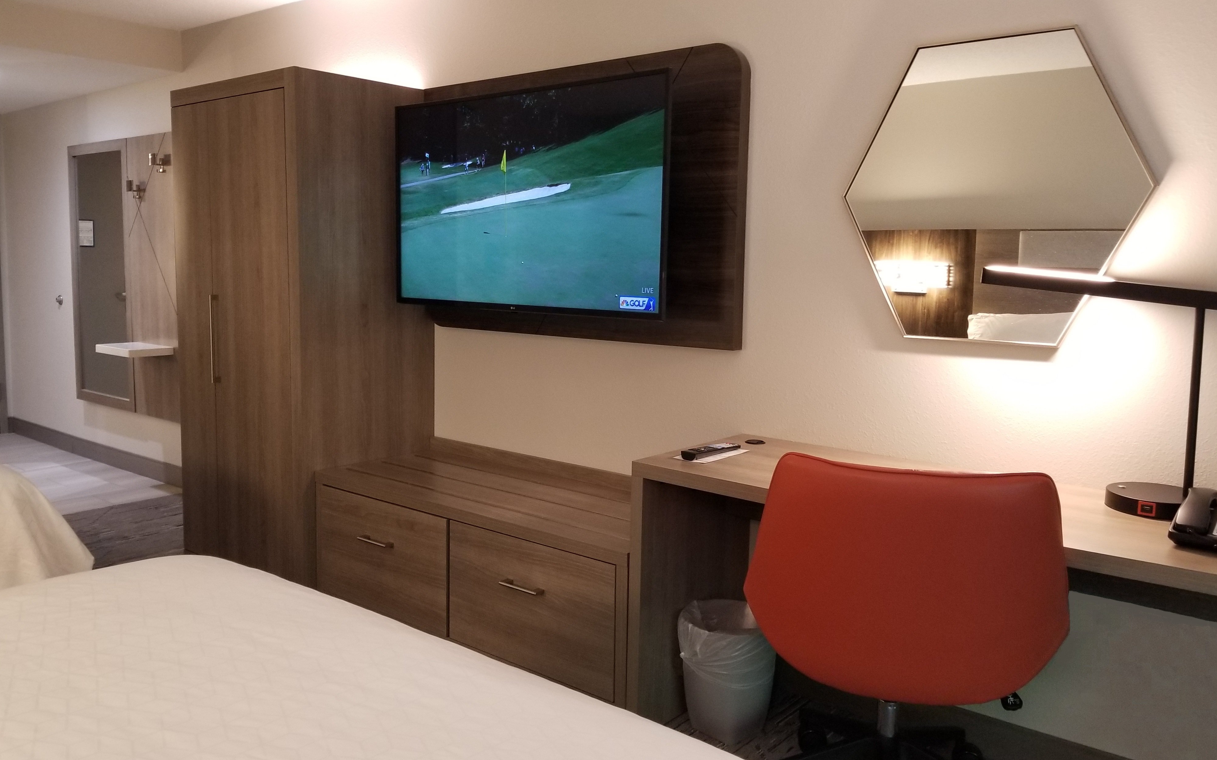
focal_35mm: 28
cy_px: 372
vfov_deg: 44.5
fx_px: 929
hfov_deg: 66.5
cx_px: 612
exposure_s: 1/30
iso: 160
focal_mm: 4.25
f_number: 1.7
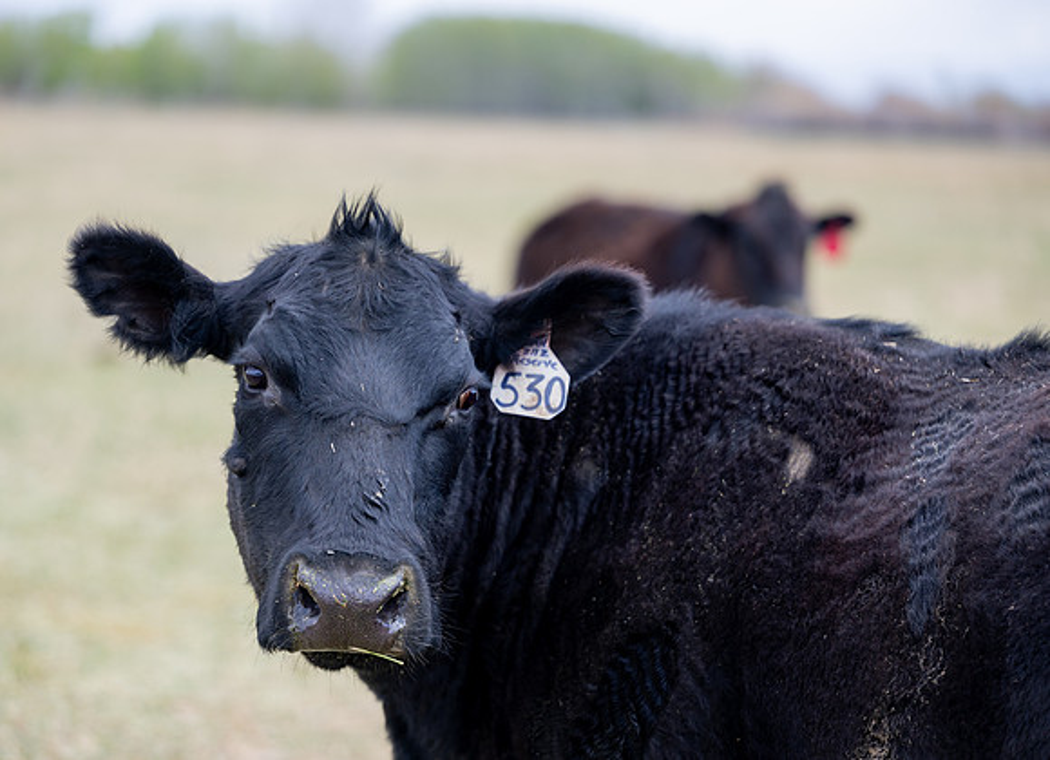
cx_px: 480
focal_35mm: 127
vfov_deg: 11.4
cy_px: 380
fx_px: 3800
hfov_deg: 15.7
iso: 125
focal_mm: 120
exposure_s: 1/1000
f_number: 2.8
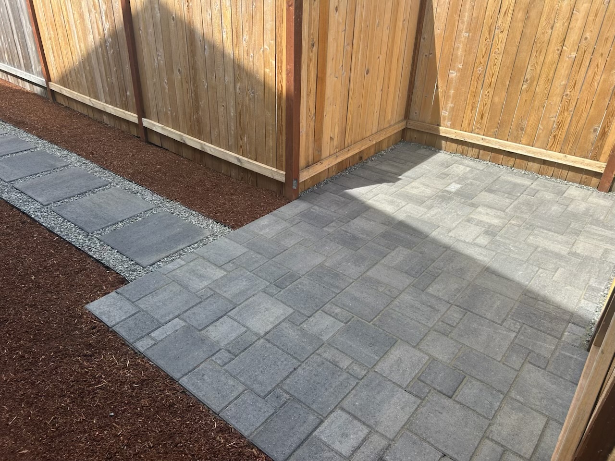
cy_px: 230
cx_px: 308
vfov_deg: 53.1
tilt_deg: -29.9
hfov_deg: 67.3
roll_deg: -1.2
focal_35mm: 26
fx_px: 462
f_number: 1.5
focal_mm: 5.7
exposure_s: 1/1621
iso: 50
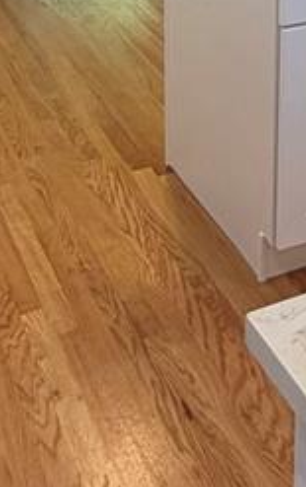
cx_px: 314
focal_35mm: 72
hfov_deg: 17.7
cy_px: -124
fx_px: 958
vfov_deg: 25.2
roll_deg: -0.5
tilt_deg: -12.1
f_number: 2.2
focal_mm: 2.22
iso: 160
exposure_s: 1/120
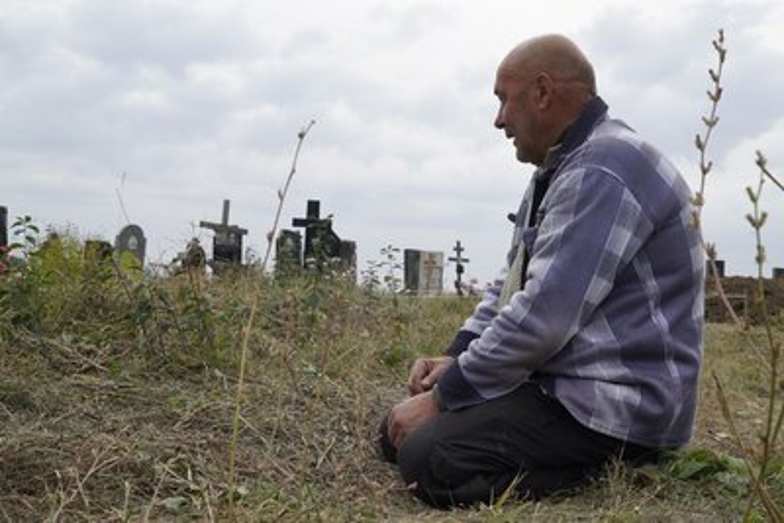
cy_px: 262
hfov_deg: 45.4
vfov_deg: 31.2
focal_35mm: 43
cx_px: 392
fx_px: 937
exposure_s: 1/125
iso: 100
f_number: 10
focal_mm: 43
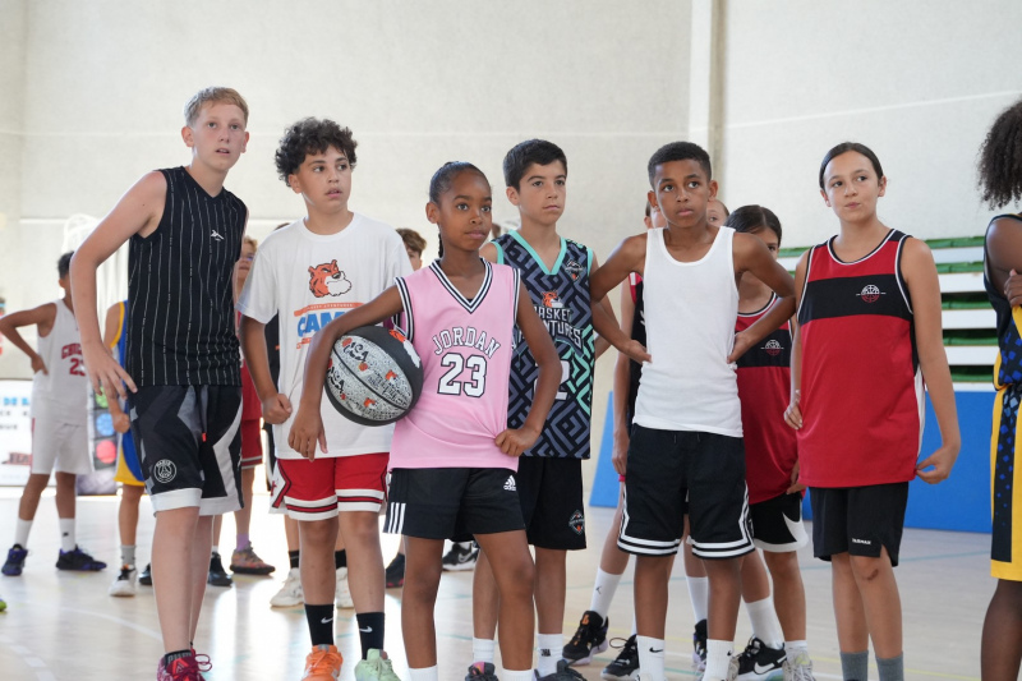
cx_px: 511
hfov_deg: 32.6
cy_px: 340
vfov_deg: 22.1
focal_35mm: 62
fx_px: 1745
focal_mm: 41
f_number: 2.8
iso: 2000
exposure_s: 1/320
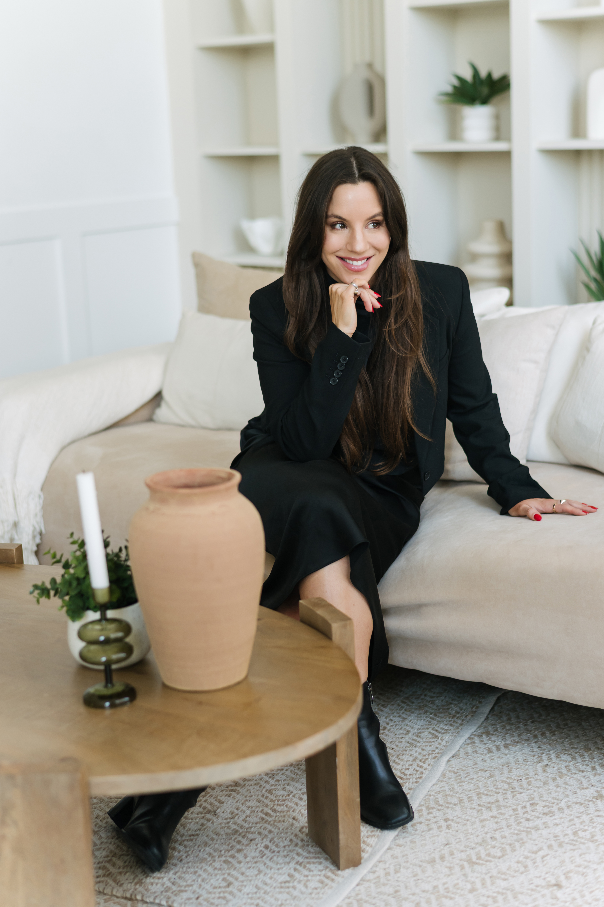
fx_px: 1460
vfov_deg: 34.5
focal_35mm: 58
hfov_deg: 23.4
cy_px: 454
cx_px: 302
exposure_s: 1/320
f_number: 2.2
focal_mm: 58
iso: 400
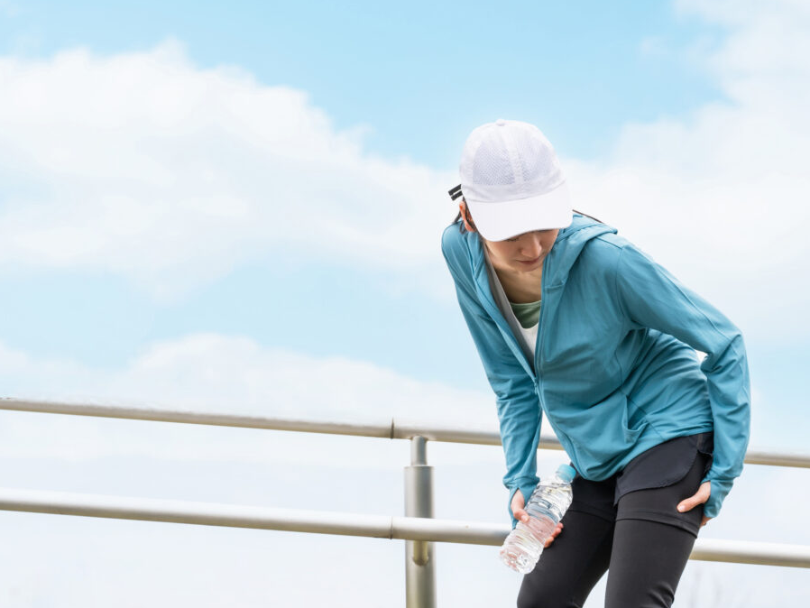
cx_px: 429
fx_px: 2411
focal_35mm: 103
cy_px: 304
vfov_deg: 14.4
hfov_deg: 19.1
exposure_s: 1/800
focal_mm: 94
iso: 100
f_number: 5.6
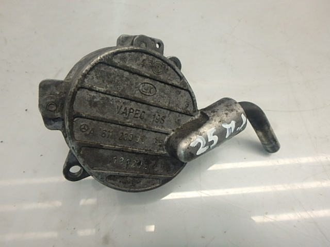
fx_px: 200
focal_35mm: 21
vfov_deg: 63.4
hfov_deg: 79.0
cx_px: 165
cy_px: 124
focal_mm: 3.7
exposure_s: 1/60
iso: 200
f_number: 3.5
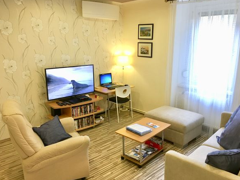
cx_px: 120
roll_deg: +0.2
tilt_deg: -12.1
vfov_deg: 46.8
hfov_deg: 60.0
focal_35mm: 30
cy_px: 90
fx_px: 208
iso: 160
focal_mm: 4.15
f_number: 2.2
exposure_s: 1/33
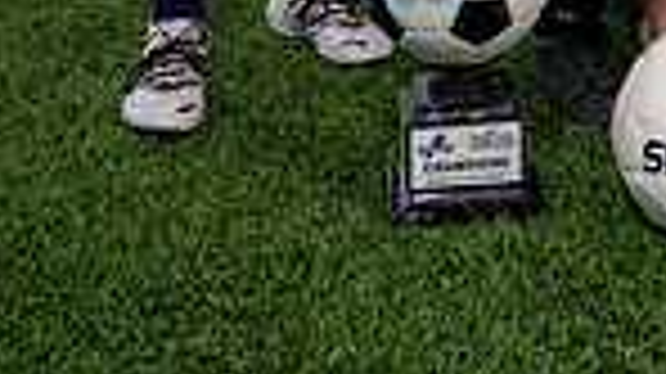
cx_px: 634
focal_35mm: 102
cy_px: -473
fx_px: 1800
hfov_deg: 20.4
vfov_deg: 10.5
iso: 320
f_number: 5
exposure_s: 1/400
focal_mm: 32
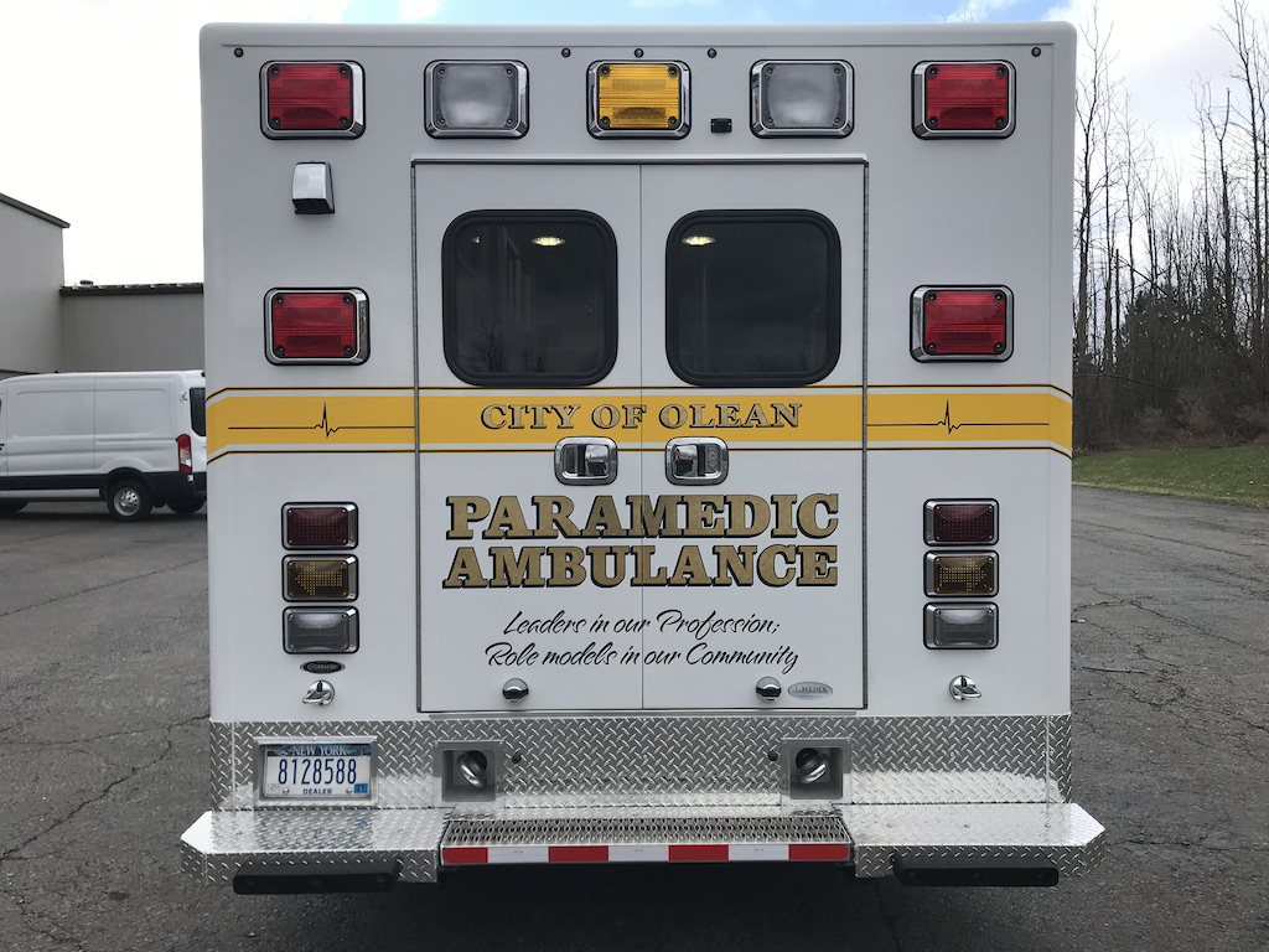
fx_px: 1026
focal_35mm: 28
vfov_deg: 49.7
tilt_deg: -2.9
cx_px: 634
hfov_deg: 63.4
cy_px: 476
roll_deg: +1.2
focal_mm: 3.99
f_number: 1.8
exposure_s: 1/1140
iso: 20
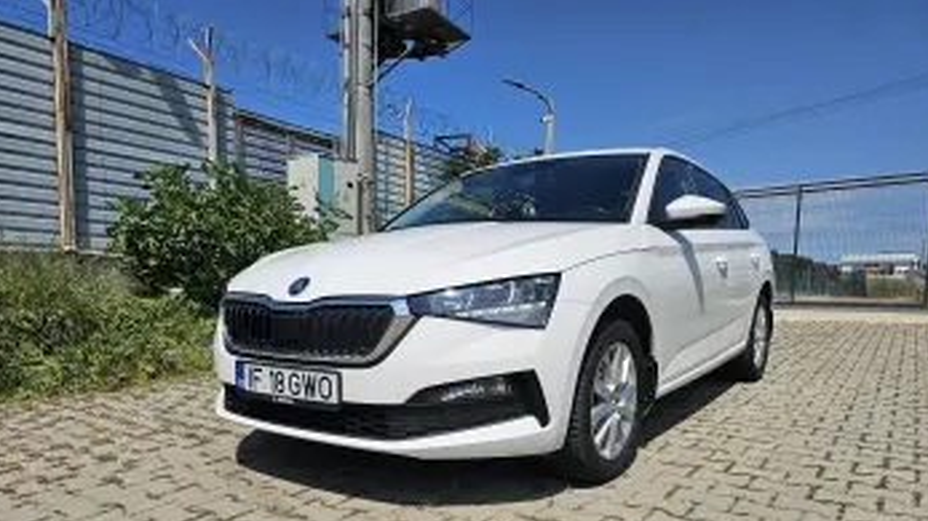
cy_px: 358
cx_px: 460
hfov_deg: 71.9
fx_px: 640
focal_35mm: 26
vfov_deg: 43.6
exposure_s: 1/1789
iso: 10
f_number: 1.7
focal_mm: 6.3
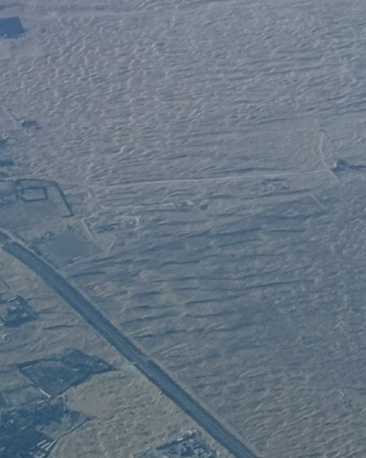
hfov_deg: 5.3
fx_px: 3942
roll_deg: -0.5
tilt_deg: -17.2
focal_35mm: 291
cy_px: -686
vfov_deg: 6.3
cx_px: 316
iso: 40
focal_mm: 5.96
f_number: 1.6
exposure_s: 1/830
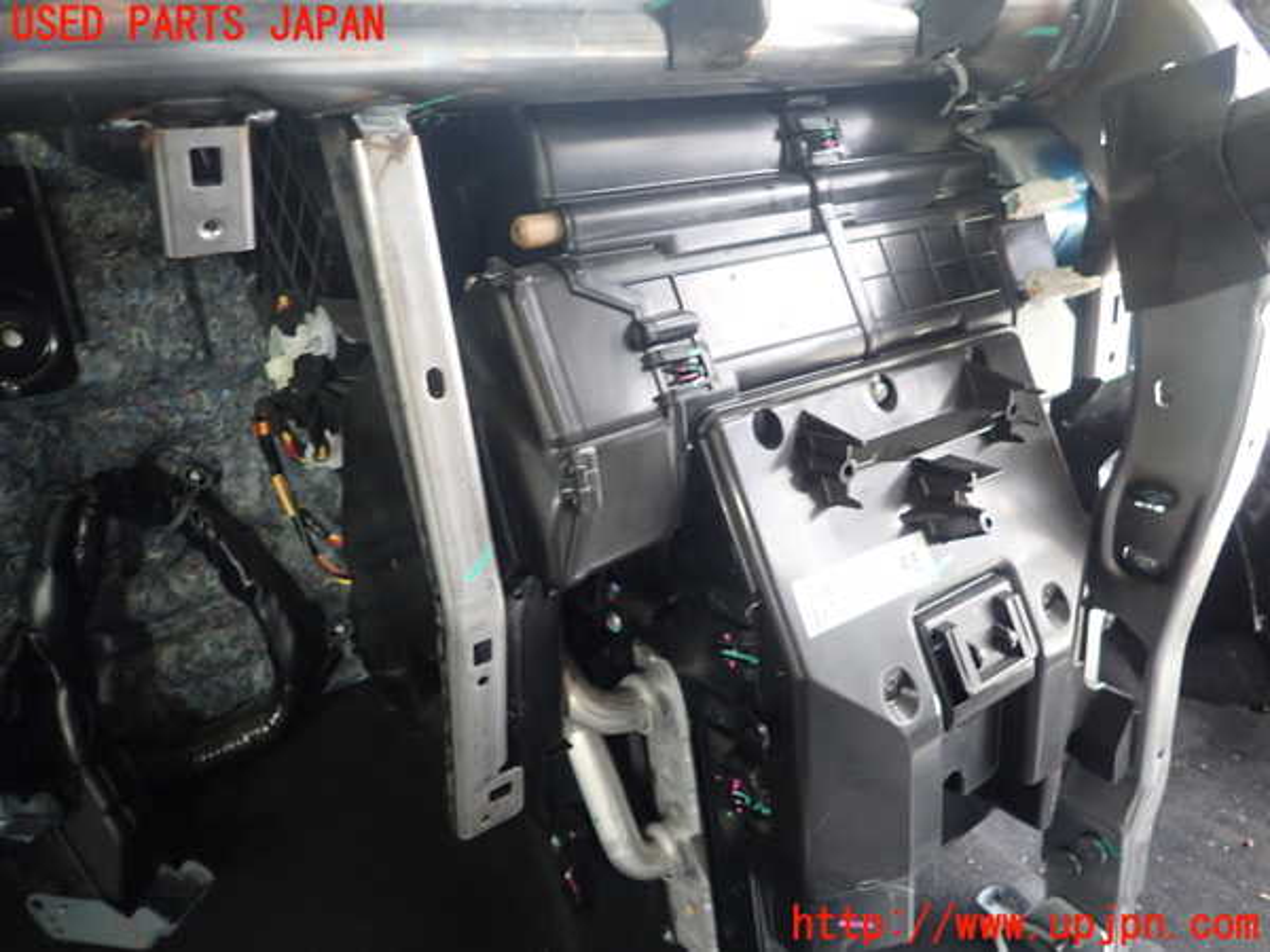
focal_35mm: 25
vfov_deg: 54.9
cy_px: 476
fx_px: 917
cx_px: 635
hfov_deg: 69.4
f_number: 2
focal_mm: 4.5
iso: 250
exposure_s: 1/30
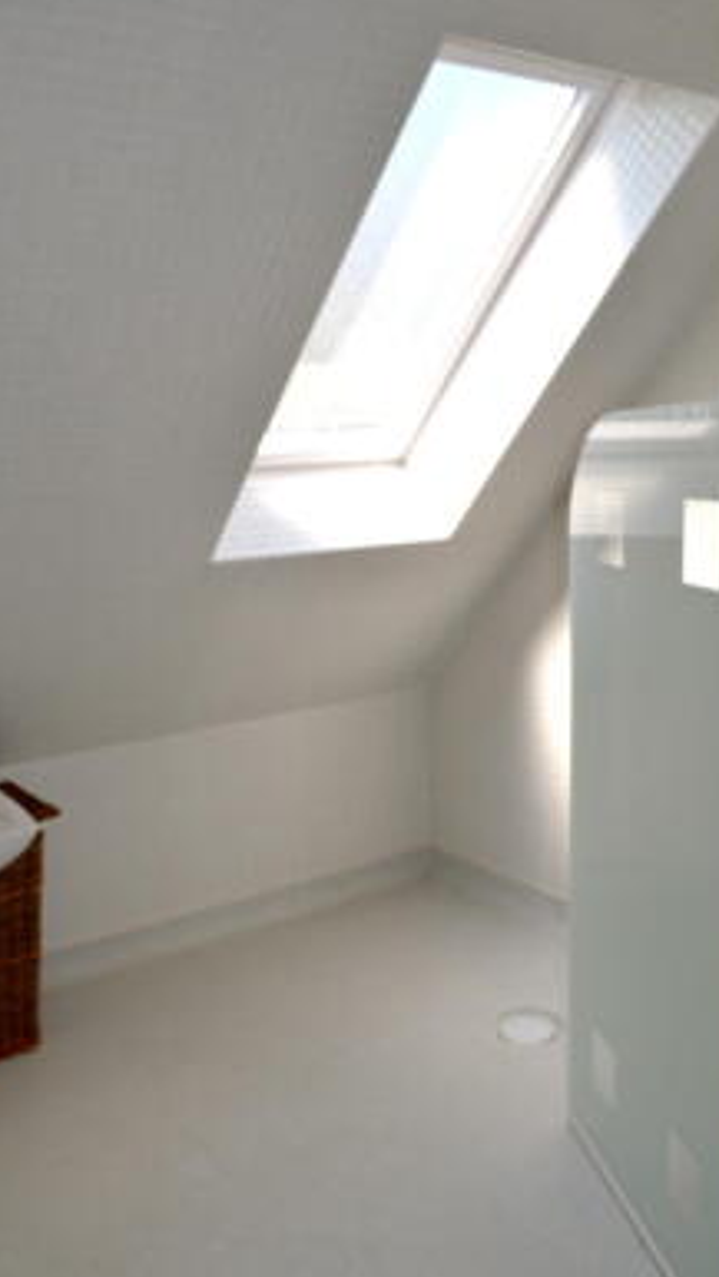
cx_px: 340
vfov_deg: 61.0
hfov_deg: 36.7
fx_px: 1083
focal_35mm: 32
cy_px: 675
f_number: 6.3
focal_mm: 18
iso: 100
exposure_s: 1/200
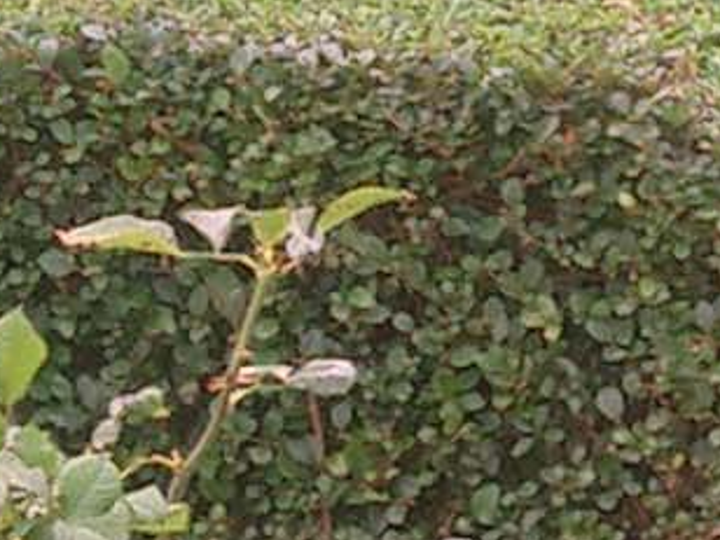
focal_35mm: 233
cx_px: 1237
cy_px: 330
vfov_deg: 6.4
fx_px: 4846
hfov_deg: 8.2
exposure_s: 1/200
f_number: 4.2
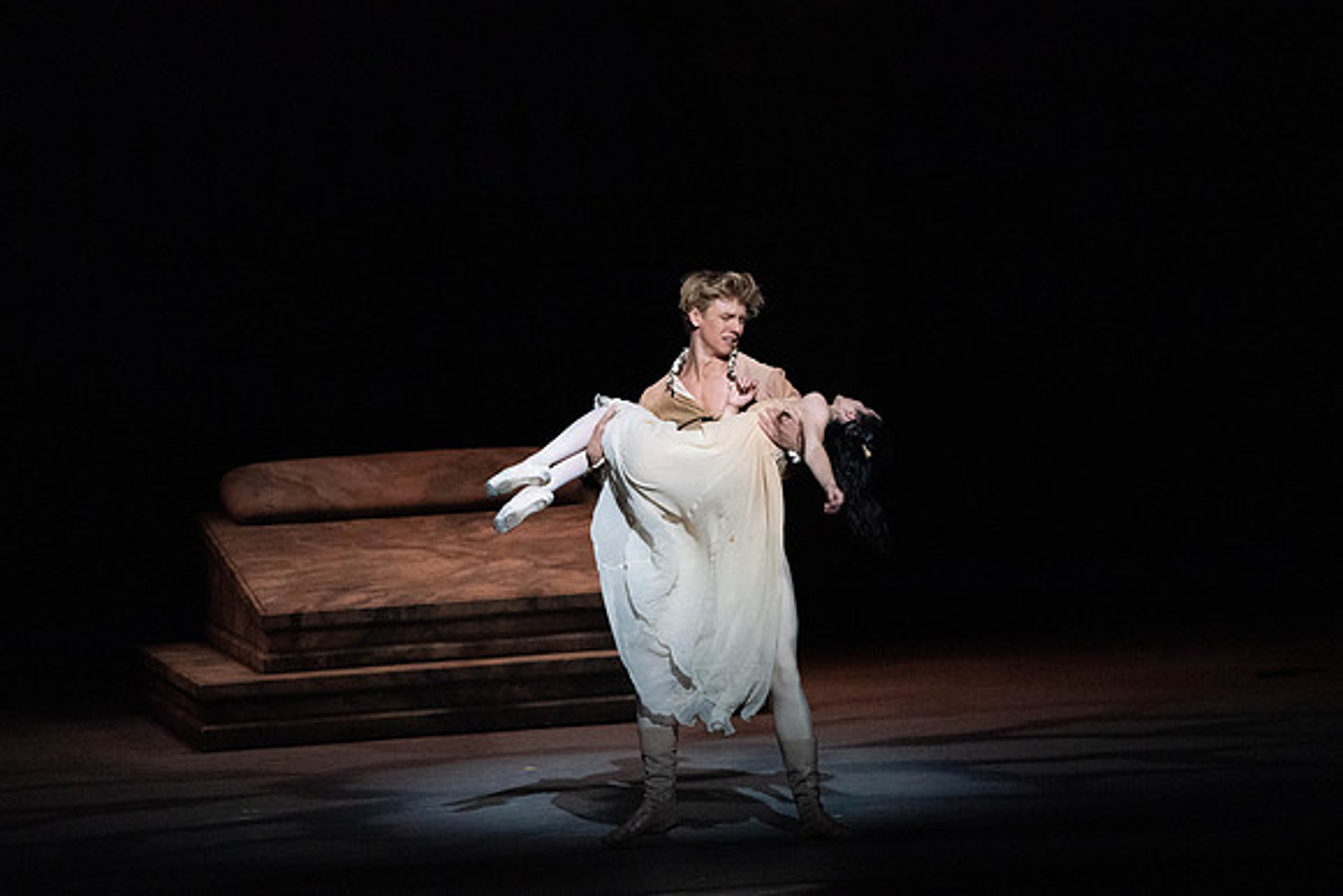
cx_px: 672
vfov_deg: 4.6
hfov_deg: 6.9
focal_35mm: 300
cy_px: 448
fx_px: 11194
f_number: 5.6
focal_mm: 300
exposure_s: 1/200
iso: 8000
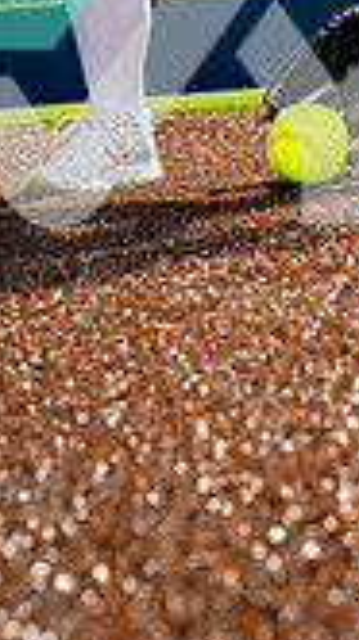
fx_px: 2071
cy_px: -162
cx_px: 440
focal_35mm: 122
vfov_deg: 16.7
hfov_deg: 9.8
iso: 100
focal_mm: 43
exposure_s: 1/250
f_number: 6.3
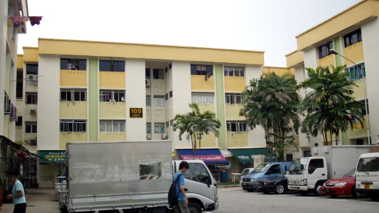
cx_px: 189
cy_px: 107
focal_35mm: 41
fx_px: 412
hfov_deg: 49.4
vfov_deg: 29.0
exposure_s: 1/160
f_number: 5.6
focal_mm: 6.2
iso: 80
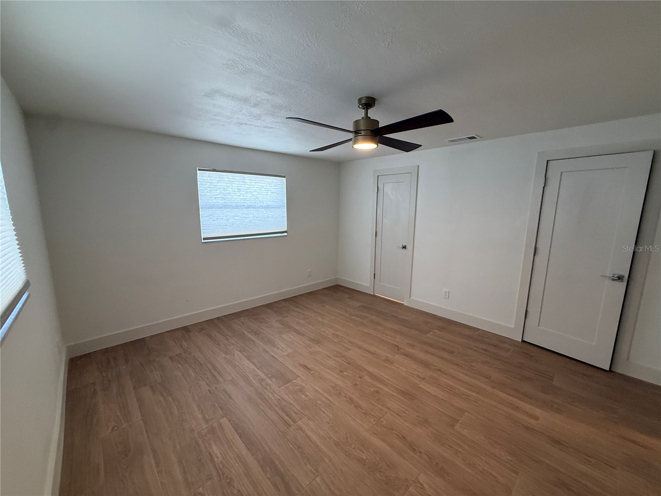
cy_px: 248
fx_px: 267
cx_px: 330
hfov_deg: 102.1
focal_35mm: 14
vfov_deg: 85.7
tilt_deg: -6.7
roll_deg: +0.2
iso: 200
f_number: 2.2
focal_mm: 2.22
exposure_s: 1/120
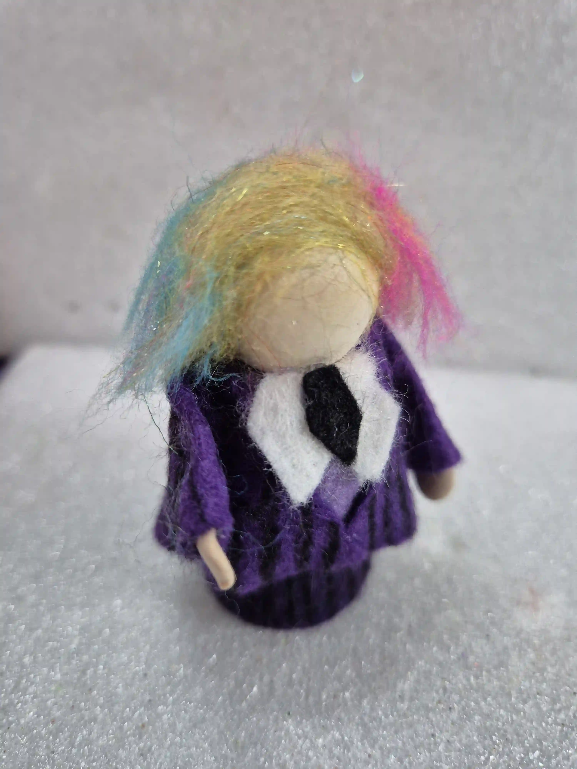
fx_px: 511
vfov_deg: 73.9
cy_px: 384
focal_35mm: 23
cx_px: 288
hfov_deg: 58.9
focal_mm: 5.4
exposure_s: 1/59
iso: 320
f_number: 1.8
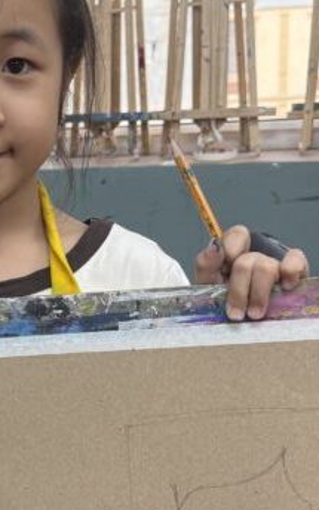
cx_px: -88
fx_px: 1029
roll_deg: +3.8
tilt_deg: -15.0
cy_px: 311
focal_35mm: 74
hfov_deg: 16.7
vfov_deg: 27.8
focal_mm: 6.76
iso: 100
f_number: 1.78
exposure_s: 1/198
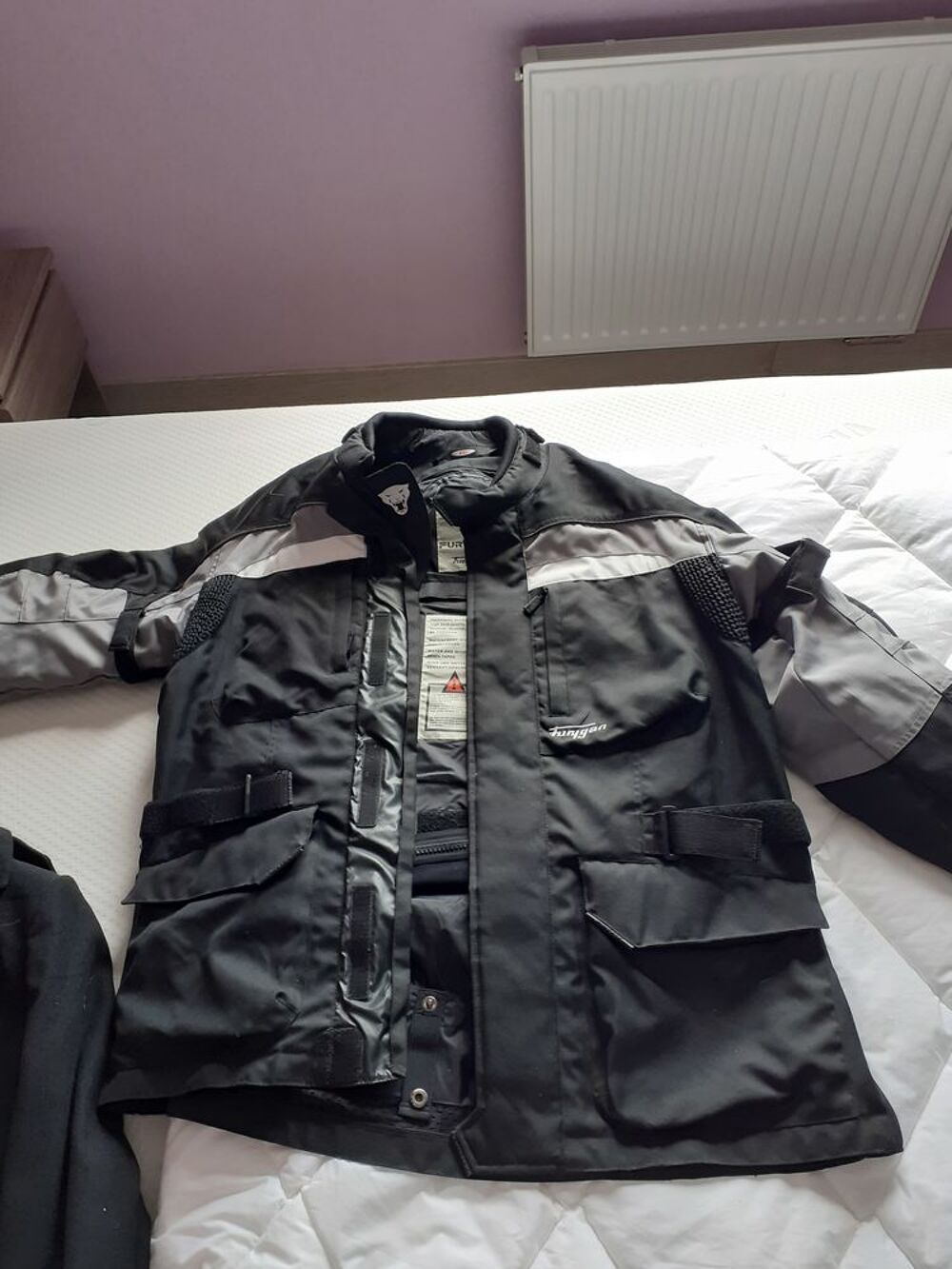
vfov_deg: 65.3
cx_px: 476
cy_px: 634
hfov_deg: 51.4
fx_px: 990
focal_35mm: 27
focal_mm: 3.6
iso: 100
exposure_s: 1/50
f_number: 1.9
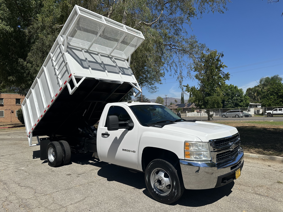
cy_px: 106
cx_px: 142
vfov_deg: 56.8
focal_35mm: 24
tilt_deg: +1.5
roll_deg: +1.3
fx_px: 196
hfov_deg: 71.6
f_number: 1.78
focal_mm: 6.86
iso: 80
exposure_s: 1/7576
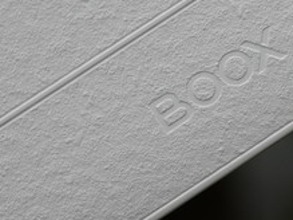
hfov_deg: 13.4
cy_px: -23
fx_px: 1235
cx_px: 289
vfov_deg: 10.0
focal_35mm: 146
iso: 400
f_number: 2.8
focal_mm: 25
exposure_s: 1/400
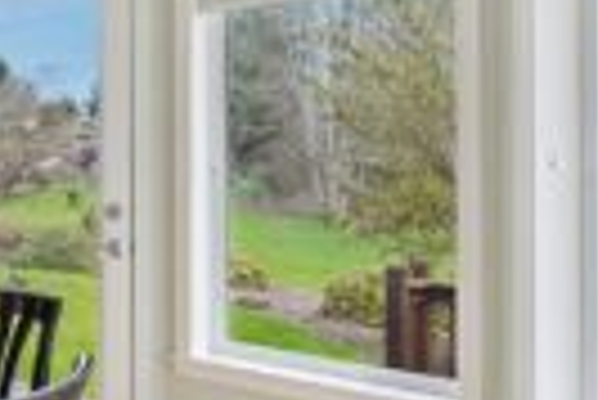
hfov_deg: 32.4
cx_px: -112
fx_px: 848
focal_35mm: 51
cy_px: 151
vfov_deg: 26.5
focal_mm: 17
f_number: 8
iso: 400
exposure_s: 1/60
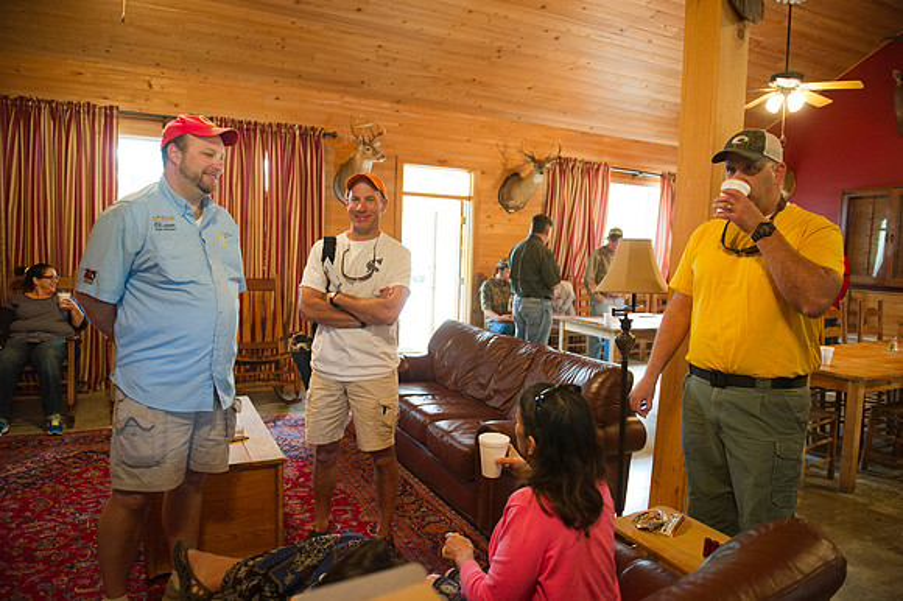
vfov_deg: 53.1
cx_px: 452
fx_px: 602
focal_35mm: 24
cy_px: 300
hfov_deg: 73.8
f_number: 2.8
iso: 3200
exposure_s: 1/80
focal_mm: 24
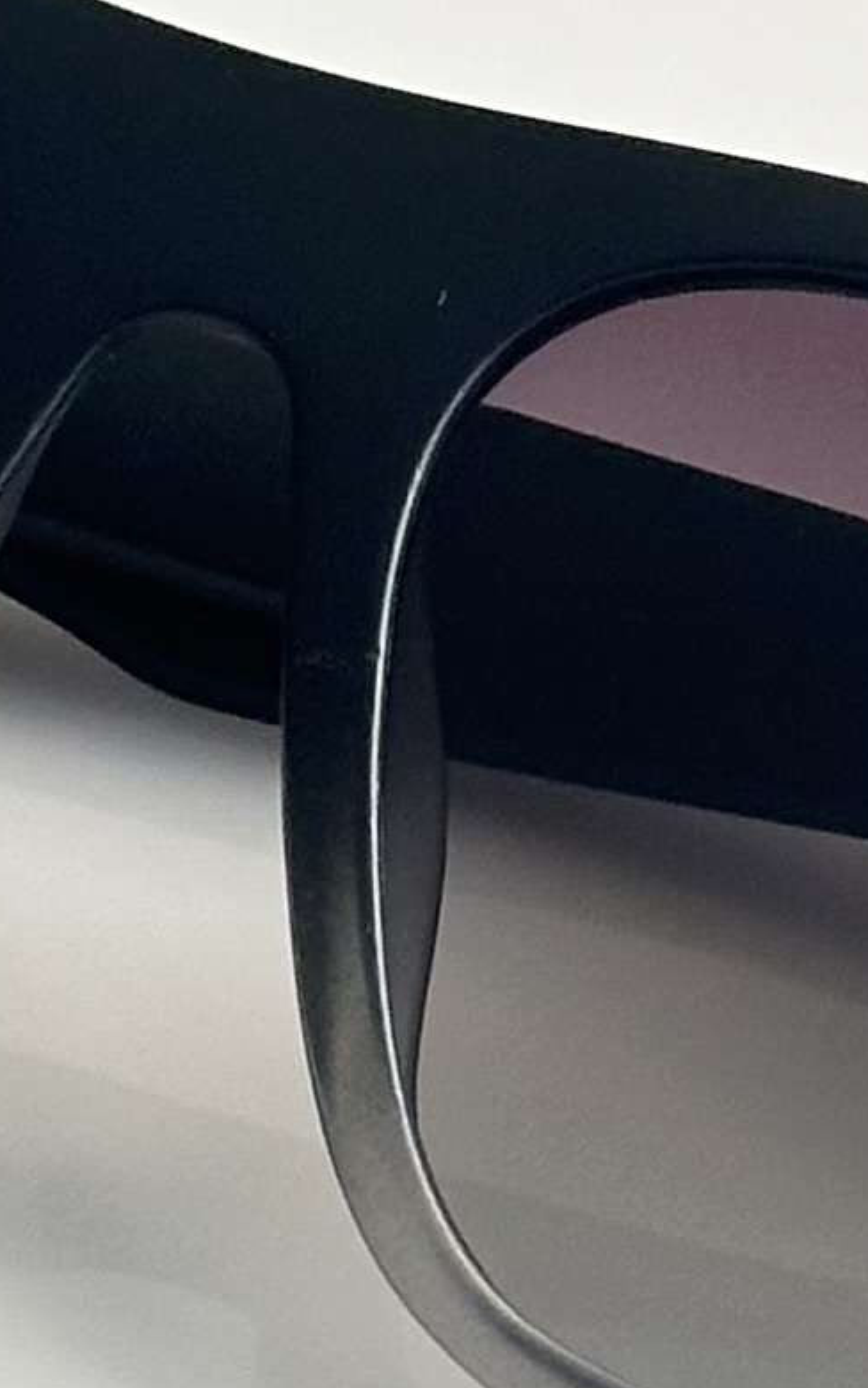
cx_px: 108
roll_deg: -1.2
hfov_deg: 5.0
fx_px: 9947
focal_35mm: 263
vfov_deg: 8.0
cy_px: 610
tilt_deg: -43.7
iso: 80
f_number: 1.78
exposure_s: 1/73
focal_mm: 6.86
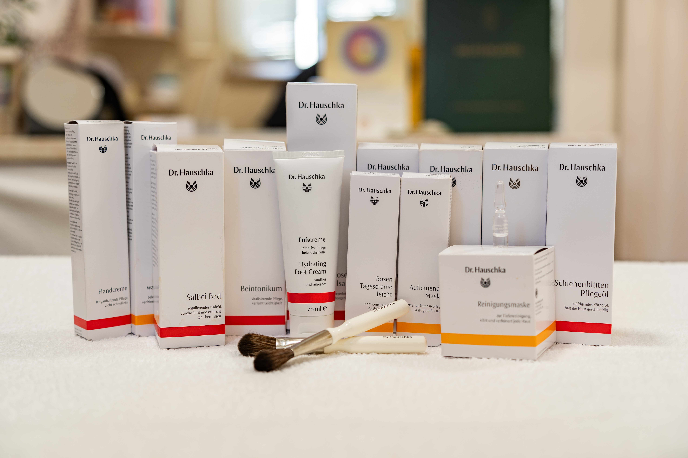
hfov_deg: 42.7
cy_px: 229
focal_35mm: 46
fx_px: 879
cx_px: 344
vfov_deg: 29.2
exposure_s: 1/40
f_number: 2.8
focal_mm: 46
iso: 100
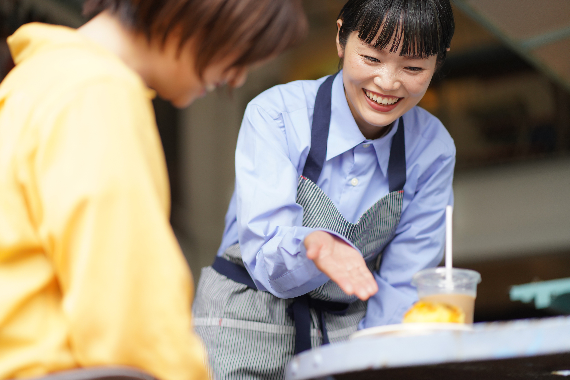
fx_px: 1346
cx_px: 285
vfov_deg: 16.1
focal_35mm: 85
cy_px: 190
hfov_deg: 23.9
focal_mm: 85
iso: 400
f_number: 2
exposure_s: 1/500
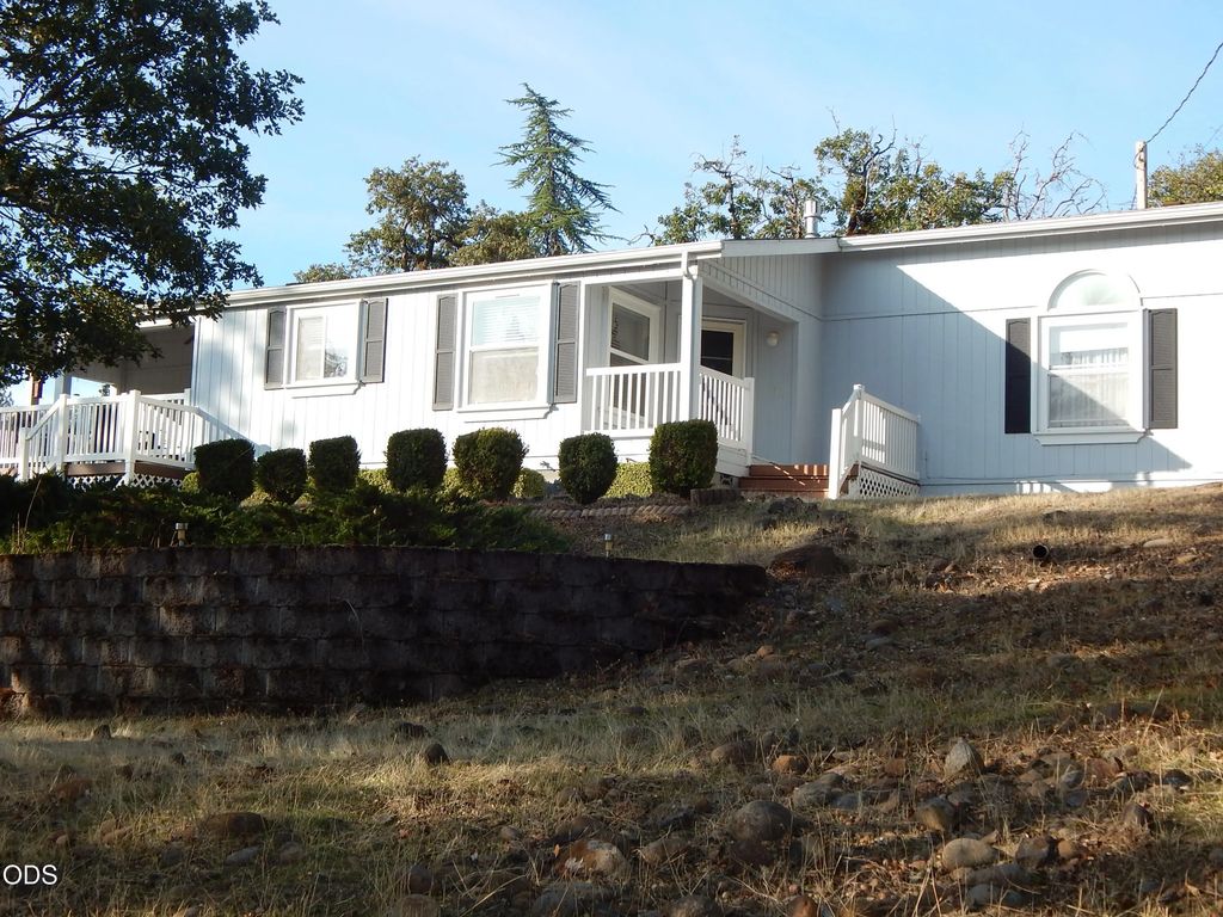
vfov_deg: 30.3
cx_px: 612
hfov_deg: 39.7
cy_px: 458
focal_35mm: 48
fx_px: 1696
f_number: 3.7
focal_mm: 8.6
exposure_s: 1/500
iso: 125
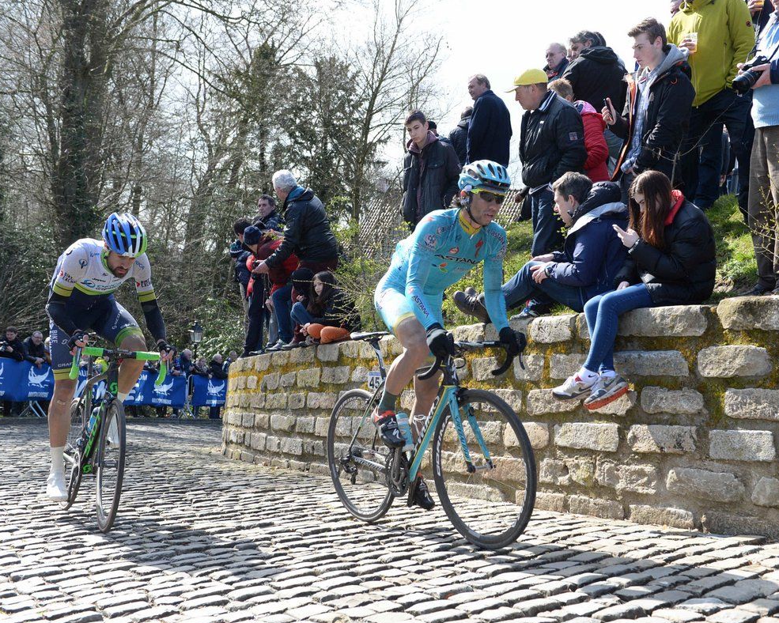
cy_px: 314
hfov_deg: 45.8
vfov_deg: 37.3
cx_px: 417
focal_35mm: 40
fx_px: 922
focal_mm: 35
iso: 500
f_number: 5
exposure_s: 1/800
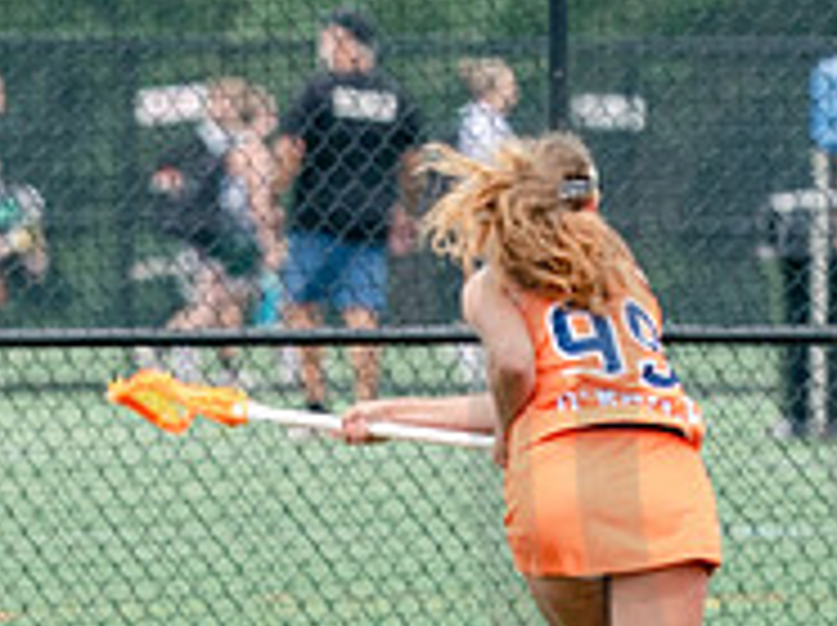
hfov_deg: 1.1
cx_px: 1098
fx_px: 43733
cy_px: 674
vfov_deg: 0.8
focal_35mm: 1811
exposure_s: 1/640
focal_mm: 200
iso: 250
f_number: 3
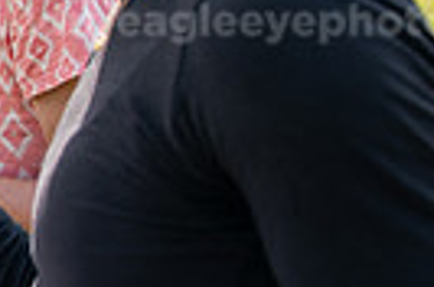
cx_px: -447
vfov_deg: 13.0
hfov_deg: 15.4
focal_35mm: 105
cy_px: 90
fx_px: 1263
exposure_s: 1/250
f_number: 3.5
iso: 80
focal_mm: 24
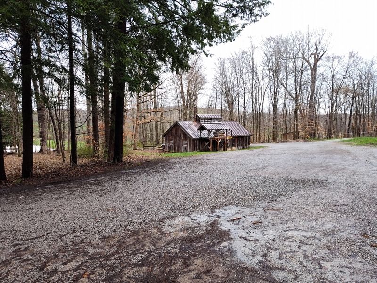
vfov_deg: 58.9
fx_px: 250
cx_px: 188
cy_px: 142
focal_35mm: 23
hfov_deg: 73.9
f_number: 1.8
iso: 108
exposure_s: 1/200
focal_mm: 5.56
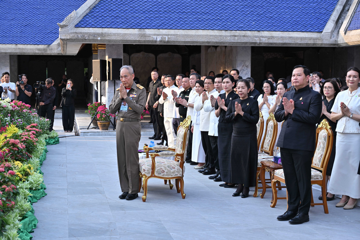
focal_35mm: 51
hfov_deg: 38.9
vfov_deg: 26.5
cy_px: 120
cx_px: 180
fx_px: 510
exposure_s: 1/200
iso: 100
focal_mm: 51
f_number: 4
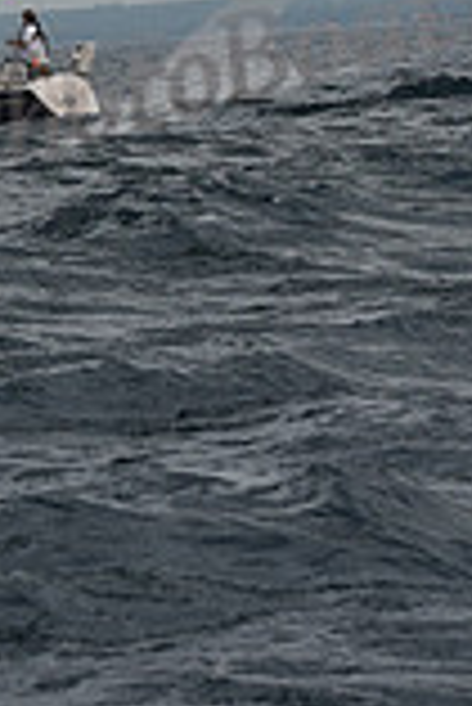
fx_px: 5062
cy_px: -562
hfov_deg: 5.3
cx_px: -294
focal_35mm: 258
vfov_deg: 7.7
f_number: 6.3
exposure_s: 1/1000
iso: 250
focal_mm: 70
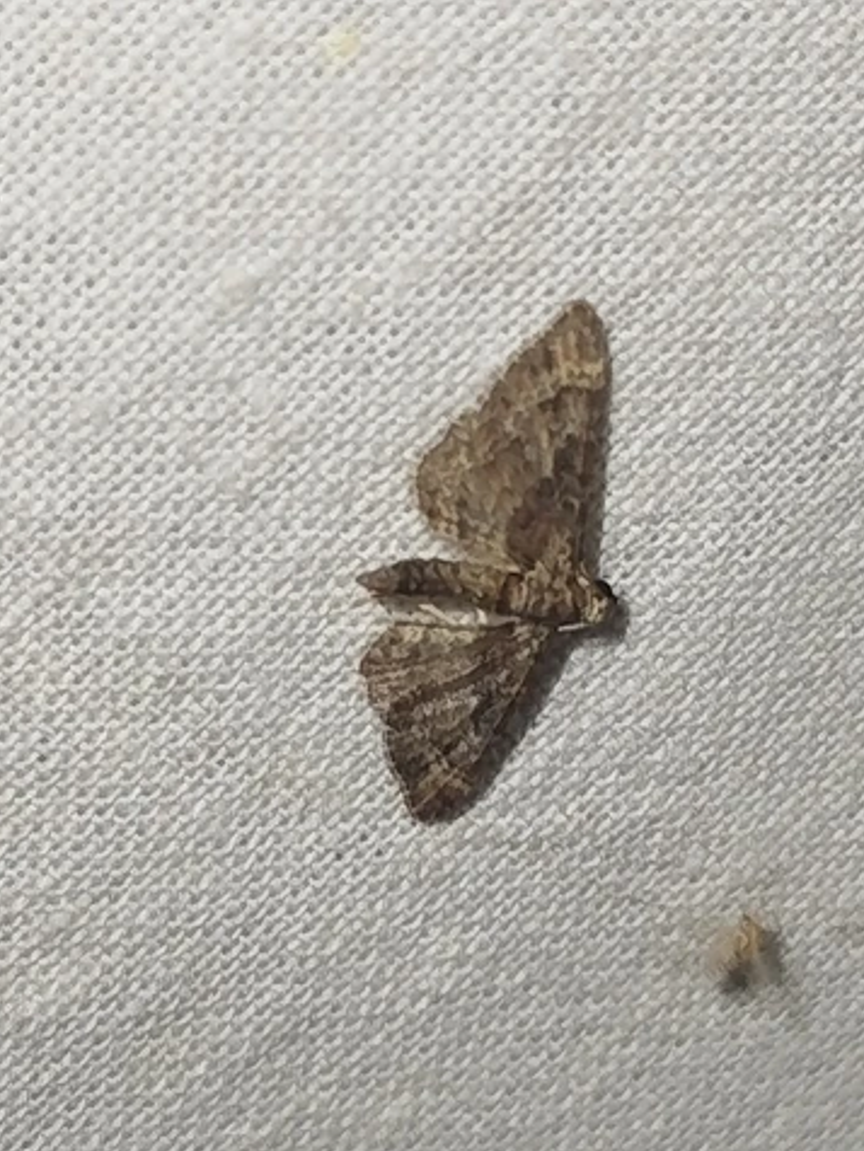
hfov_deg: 13.1
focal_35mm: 113
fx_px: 3761
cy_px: 578
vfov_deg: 17.4
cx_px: 457
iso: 80
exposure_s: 1/50
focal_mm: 5.31
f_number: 1.7
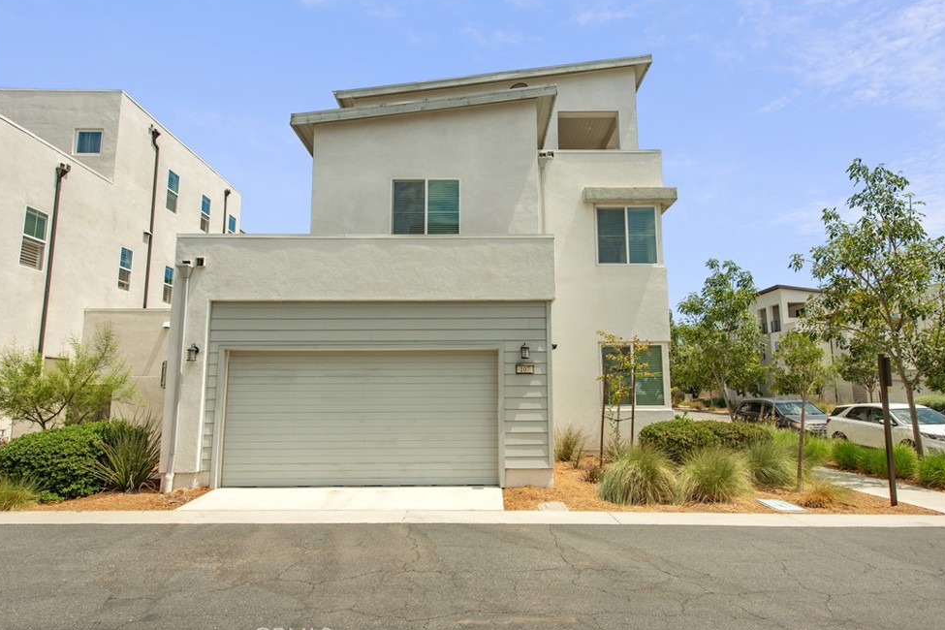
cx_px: 484
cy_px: 319
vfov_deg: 59.5
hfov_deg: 81.2
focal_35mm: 21
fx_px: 551
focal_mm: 20
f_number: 11
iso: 200
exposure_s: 1/500
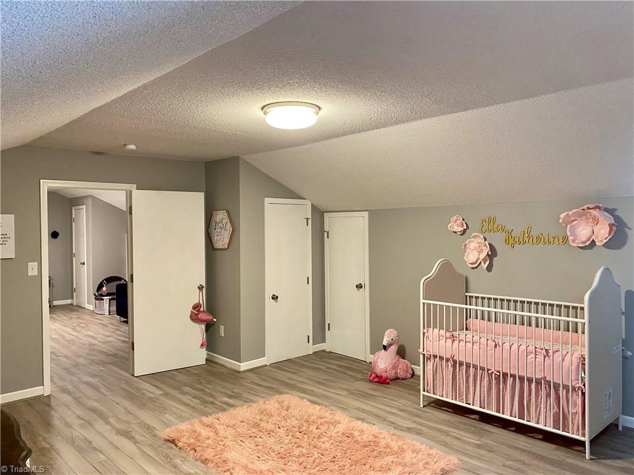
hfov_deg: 67.3
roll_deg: +1.1
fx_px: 476
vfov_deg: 53.1
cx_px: 317
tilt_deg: -1.9
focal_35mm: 26
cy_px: 238
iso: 320
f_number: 1.8
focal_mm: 4.25
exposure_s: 1/60
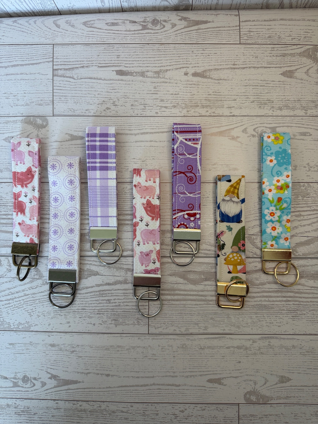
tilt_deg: -86.5
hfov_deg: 56.8
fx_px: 294
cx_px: 159
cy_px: 212
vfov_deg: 71.6
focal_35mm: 24
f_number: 1.78
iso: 125
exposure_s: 1/119
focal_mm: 6.76
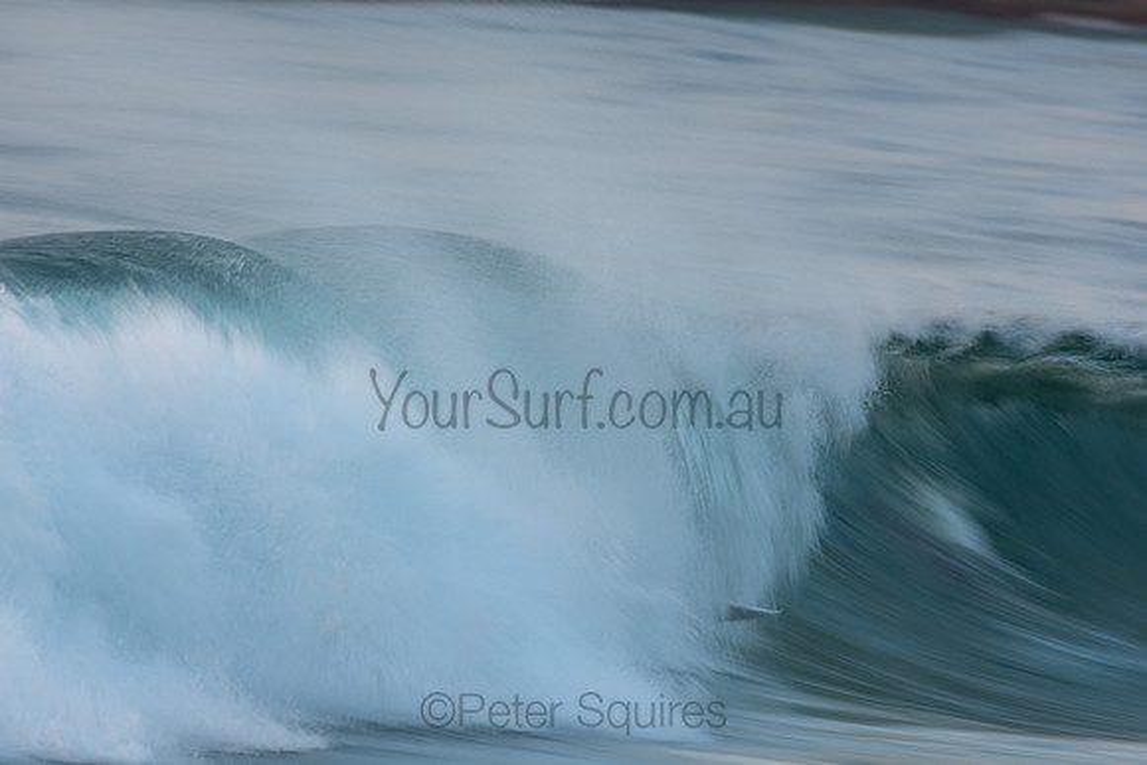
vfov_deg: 1.8
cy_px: 382
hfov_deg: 2.7
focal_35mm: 750
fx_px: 23900
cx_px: 574
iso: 100
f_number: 9
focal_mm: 500
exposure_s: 1/20
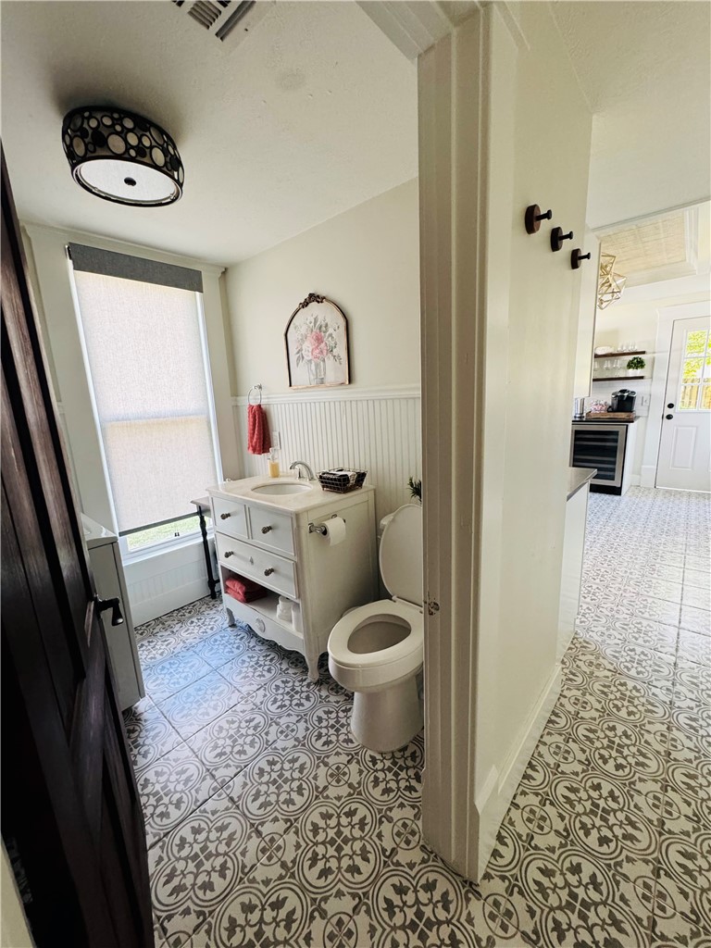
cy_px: 474
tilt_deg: -12.3
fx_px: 383
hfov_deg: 85.7
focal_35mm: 14
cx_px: 356
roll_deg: +4.0
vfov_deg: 102.1
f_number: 2.2
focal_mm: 2.22
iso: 400
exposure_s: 1/60
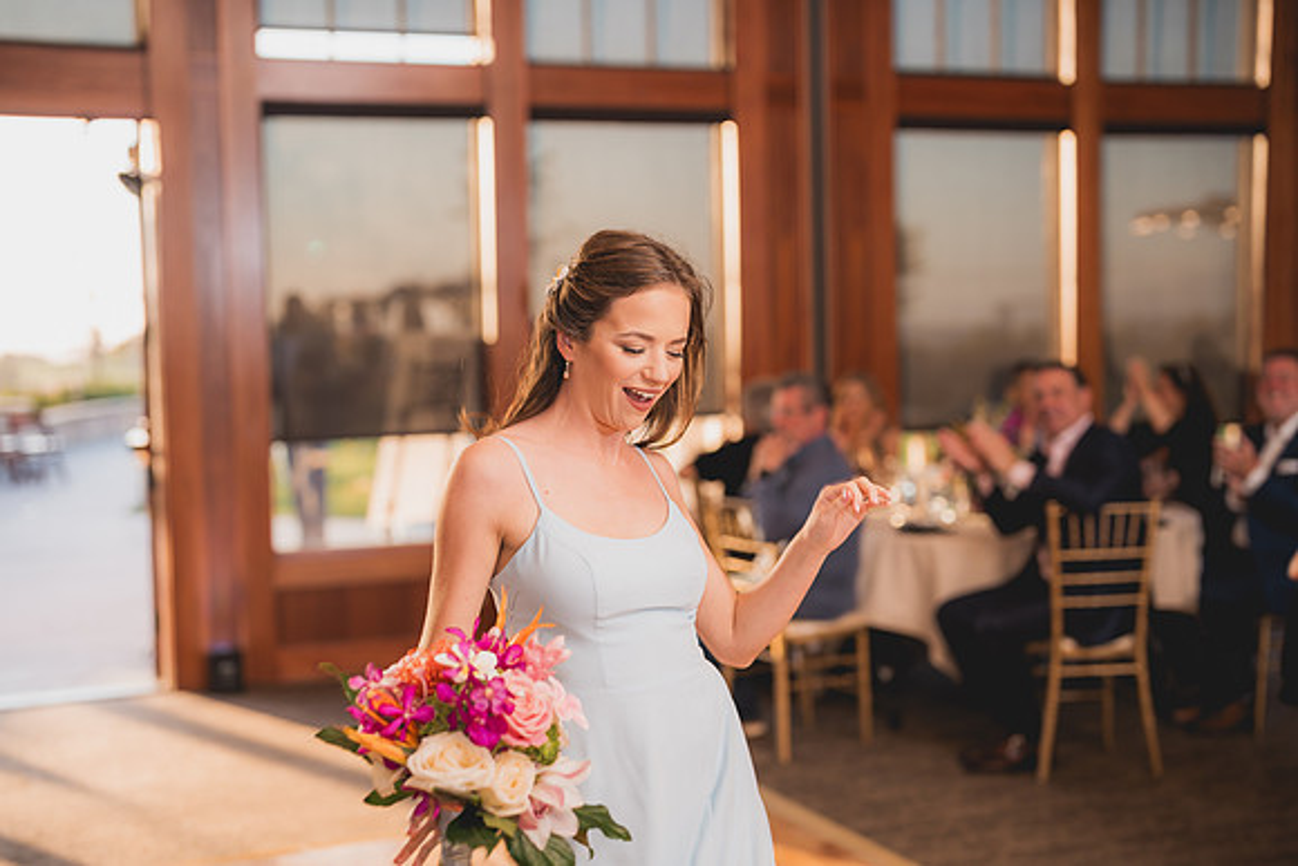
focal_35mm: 50
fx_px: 1803
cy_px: 433
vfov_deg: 27.0
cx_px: 649
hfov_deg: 39.6
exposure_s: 1/250
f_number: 1.8
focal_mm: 50
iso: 125
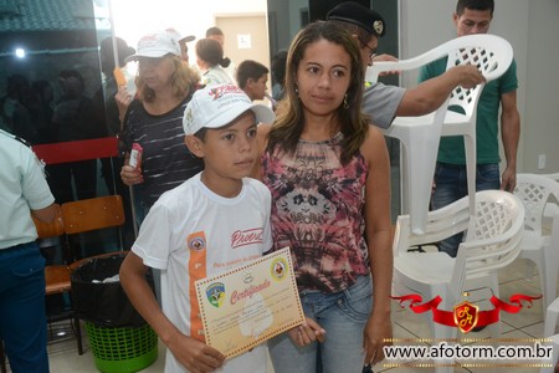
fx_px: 559
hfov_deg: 53.1
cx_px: 280
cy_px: 186
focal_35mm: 36
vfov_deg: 36.9
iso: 1600
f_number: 3.8
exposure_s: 1/125
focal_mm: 24
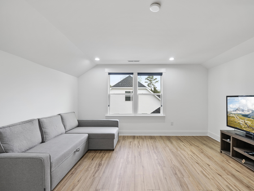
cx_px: 135
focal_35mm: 15
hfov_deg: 98.1
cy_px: 98
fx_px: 110
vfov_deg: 81.7
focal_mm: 13
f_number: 7.1
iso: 800
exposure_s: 1/25
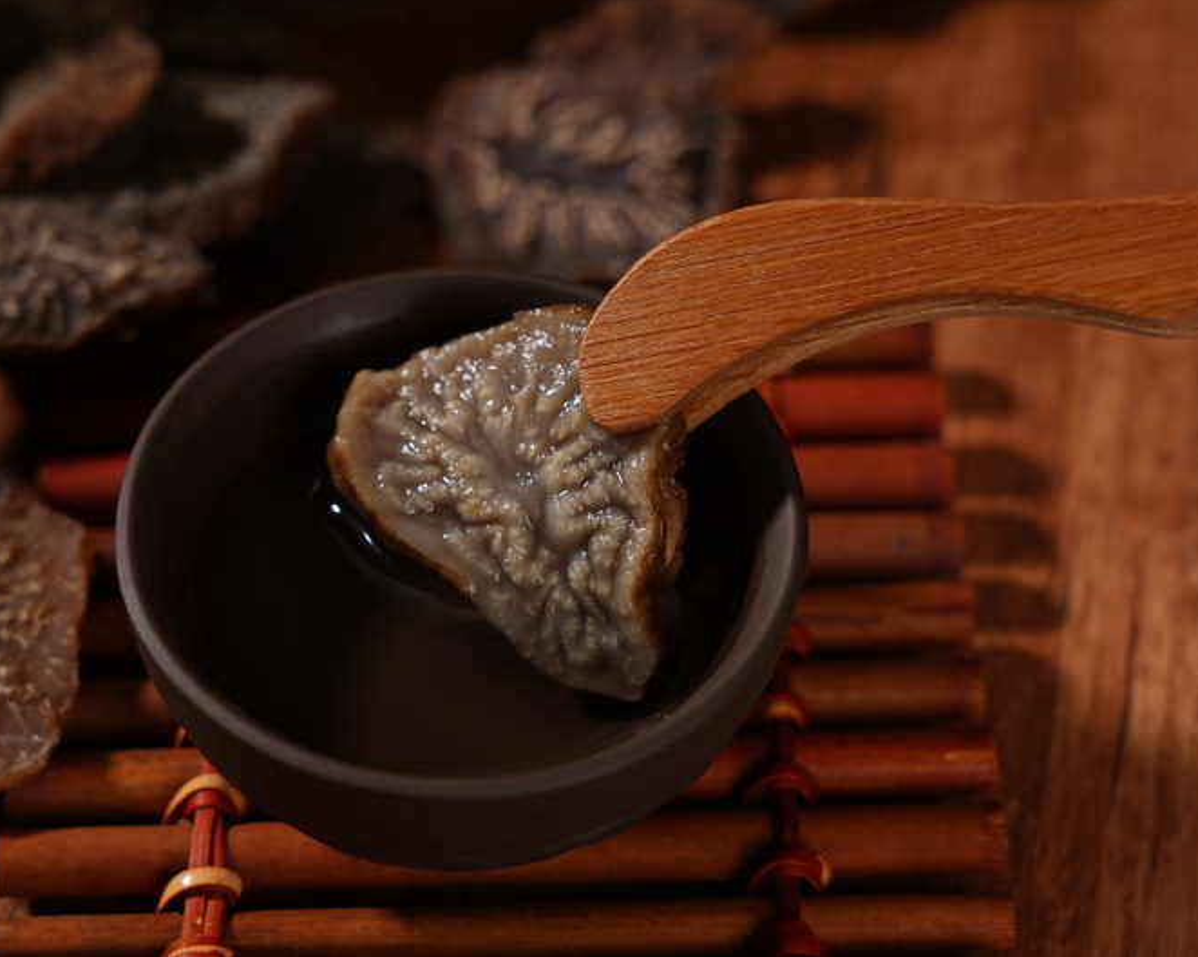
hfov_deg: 20.6
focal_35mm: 93
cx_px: 588
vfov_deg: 16.5
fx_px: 3296
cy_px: 477
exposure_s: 1/125
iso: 64
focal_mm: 82
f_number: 7.1
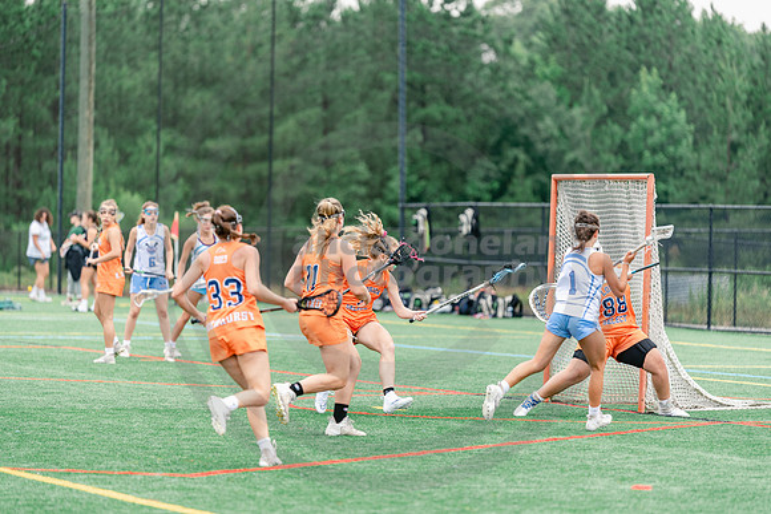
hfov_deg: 10.3
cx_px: 386
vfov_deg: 6.9
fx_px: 4284
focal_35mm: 200
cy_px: 257
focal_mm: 200
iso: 250
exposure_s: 1/500
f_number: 2.8
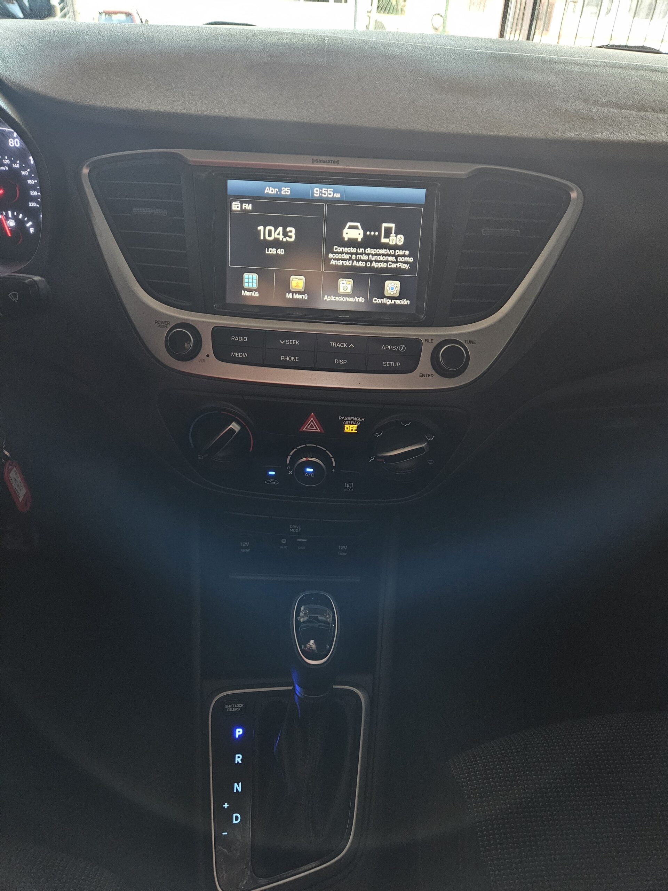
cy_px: 446
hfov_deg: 58.9
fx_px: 592
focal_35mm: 23
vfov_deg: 73.9
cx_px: 334
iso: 800
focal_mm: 5.4
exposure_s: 1/60
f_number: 1.8
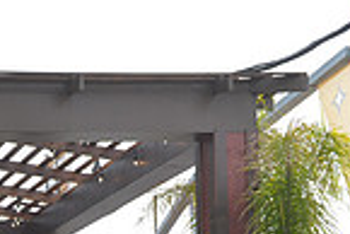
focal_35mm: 128
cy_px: 378
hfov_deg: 14.0
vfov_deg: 10.3
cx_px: -307
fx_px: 1246
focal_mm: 32
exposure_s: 1/500
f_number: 5.6
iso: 200
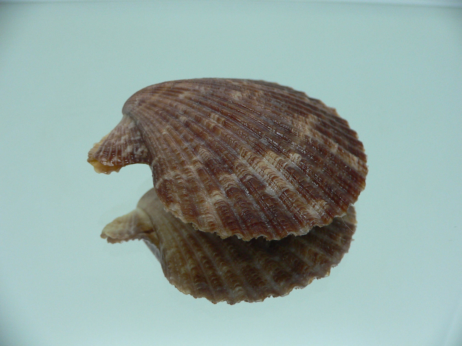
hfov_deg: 52.6
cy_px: 173
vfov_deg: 40.7
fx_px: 467
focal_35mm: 35
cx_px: 231
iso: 100
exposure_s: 1/60
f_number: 2.8
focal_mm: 4.6
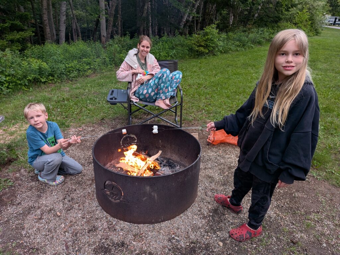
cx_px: 170
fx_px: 236
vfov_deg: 56.8
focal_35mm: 24
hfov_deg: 71.6
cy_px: 128
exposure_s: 1/120
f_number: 1.7
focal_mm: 4.53
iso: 64
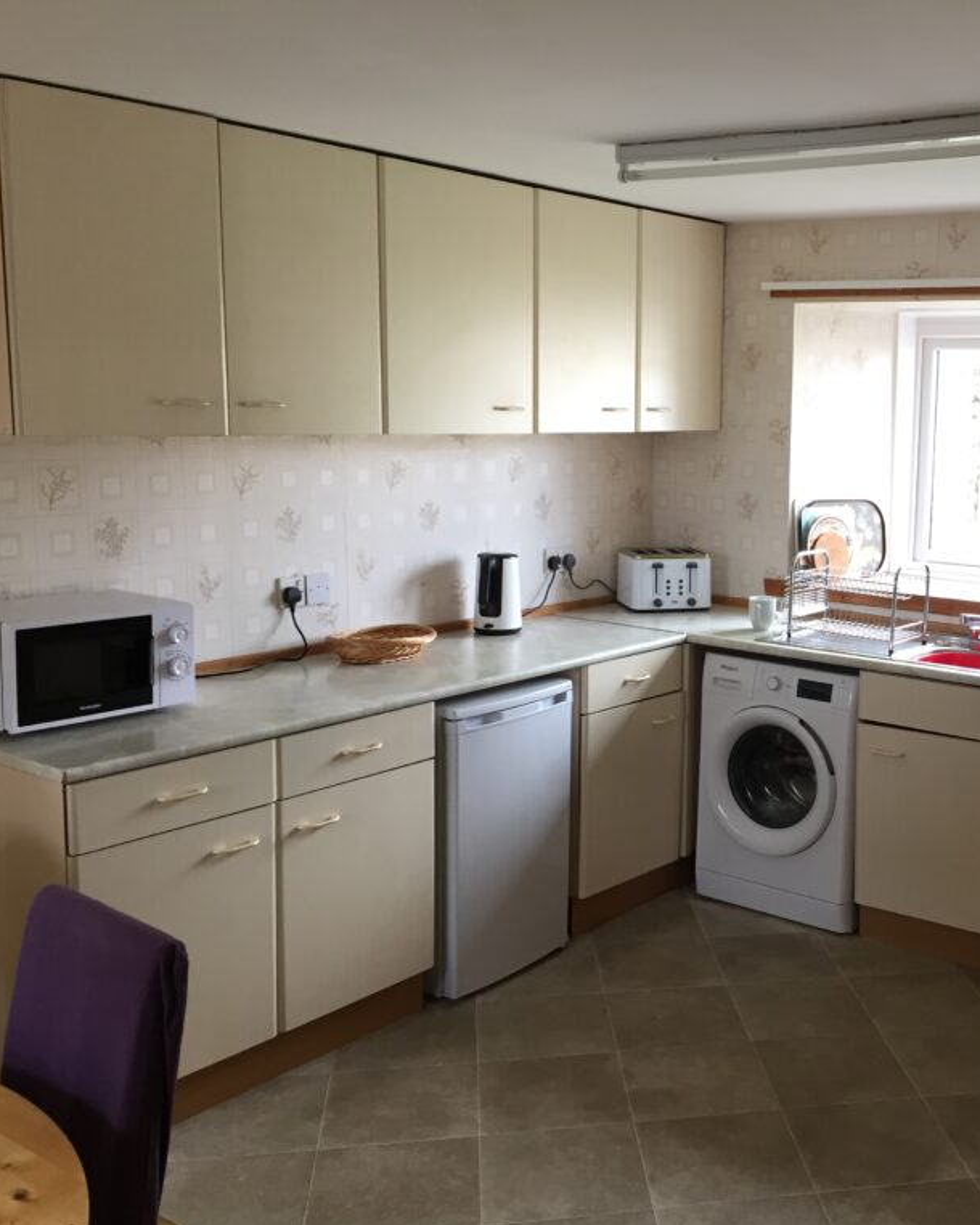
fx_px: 1378
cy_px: 615
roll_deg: -1.4
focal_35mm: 38
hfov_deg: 37.9
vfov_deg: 47.9
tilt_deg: -8.6
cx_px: 766
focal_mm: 4.15
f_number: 2.2
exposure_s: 1/30
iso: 80
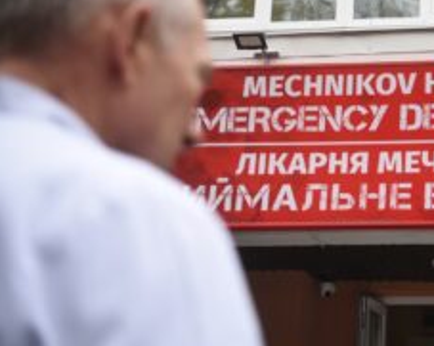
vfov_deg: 18.6
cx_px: 428
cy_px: 128
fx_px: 1052
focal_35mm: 82
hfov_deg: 22.5
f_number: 2.8
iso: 140
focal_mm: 44
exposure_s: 1/125
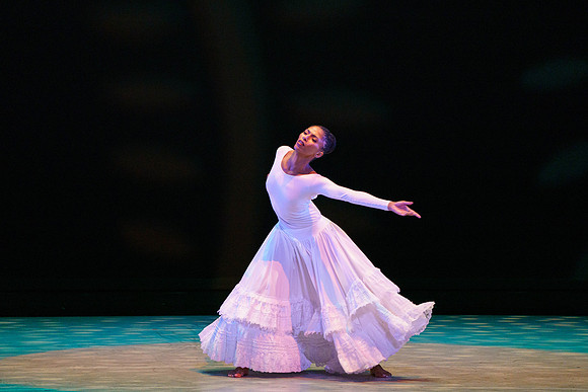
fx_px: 6482
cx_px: 278
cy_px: 193
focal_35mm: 397
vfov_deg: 3.5
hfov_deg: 5.2
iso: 5000
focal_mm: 376
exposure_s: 1/400
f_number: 6.3
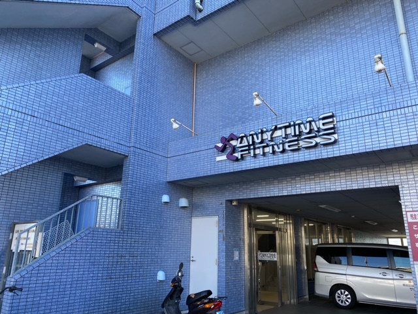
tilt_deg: +16.4
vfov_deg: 53.1
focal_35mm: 26
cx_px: 209
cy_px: 157
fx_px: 314
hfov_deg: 67.3
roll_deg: -1.7
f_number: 1.8
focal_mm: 4.25
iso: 32
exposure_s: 1/393
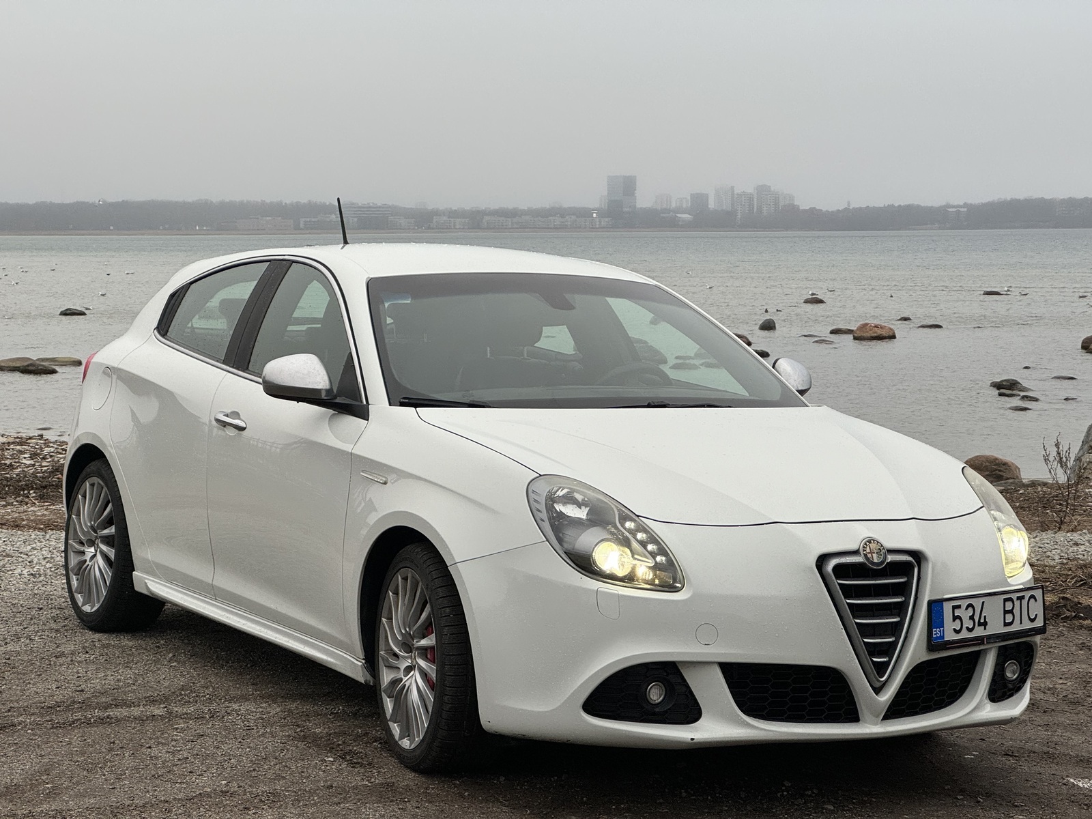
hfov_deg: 25.3
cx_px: 546
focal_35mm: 77
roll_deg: +0.2
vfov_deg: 19.1
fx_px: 2429
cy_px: 410
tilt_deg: -3.6
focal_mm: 9
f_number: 2.8
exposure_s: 1/195
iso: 125
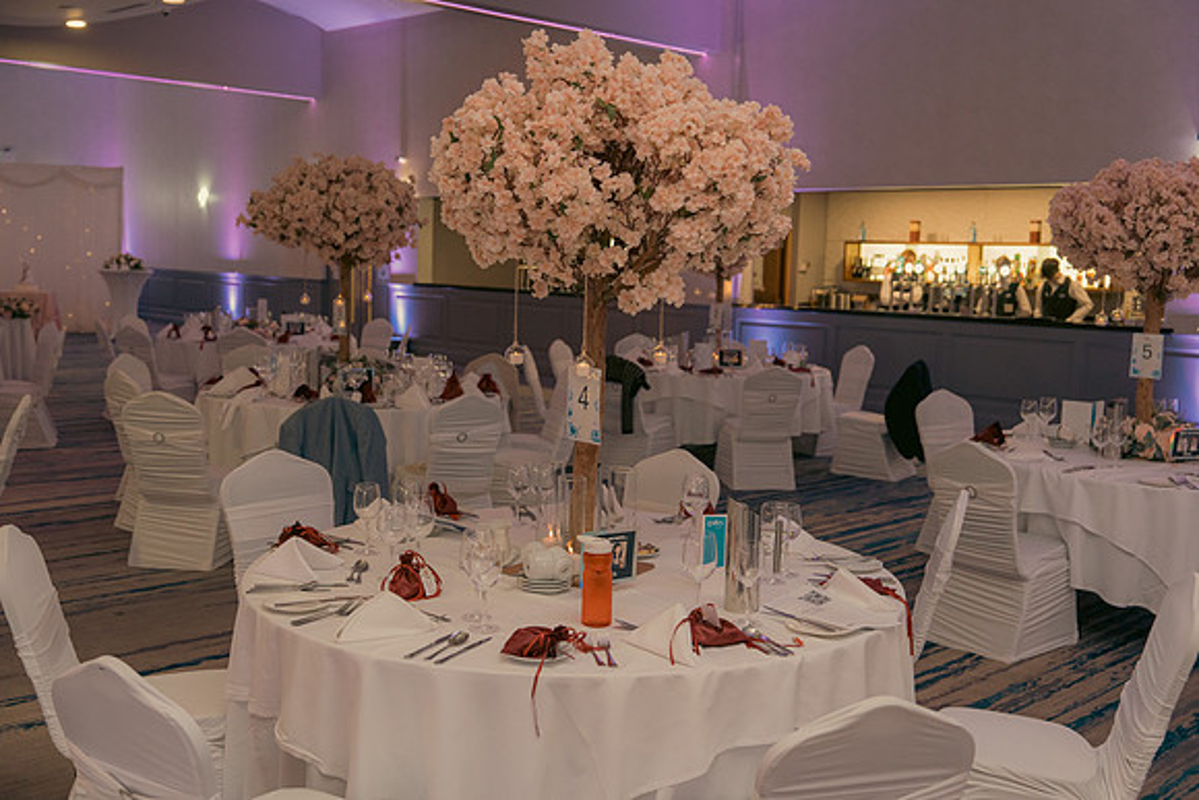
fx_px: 1266
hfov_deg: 50.7
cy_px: 400
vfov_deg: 35.1
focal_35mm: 38
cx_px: 600
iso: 2500
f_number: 3.5
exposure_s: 1/160
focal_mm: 38
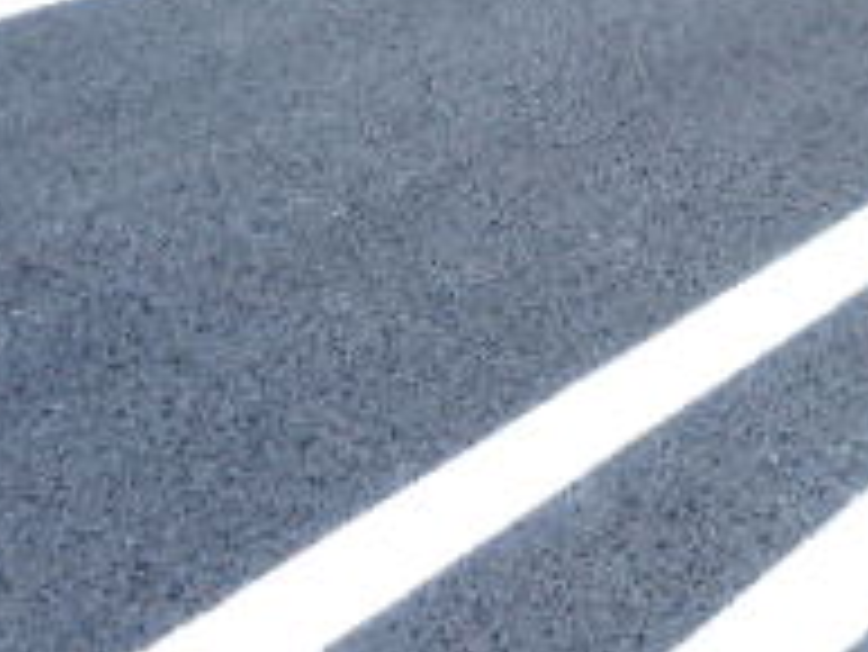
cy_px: -171
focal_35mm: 83
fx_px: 2083
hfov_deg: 22.6
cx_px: 864
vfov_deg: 16.9
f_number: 3.7
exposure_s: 1/40
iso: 80
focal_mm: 4.5
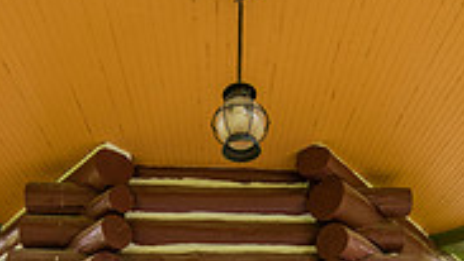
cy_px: 309
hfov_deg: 55.3
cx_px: 241
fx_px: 443
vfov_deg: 28.7
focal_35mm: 36
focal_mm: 14
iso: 640
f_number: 4
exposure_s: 1/500
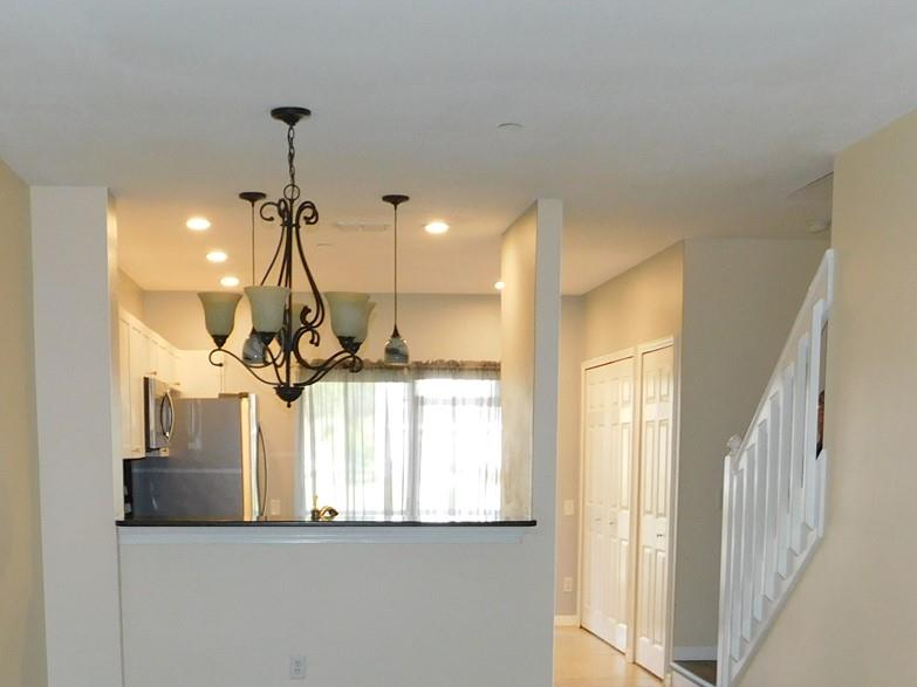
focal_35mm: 47
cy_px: 628
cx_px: 412
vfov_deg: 29.5
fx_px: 1245
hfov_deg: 40.4
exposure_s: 1/30
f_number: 3
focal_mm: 4
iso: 200
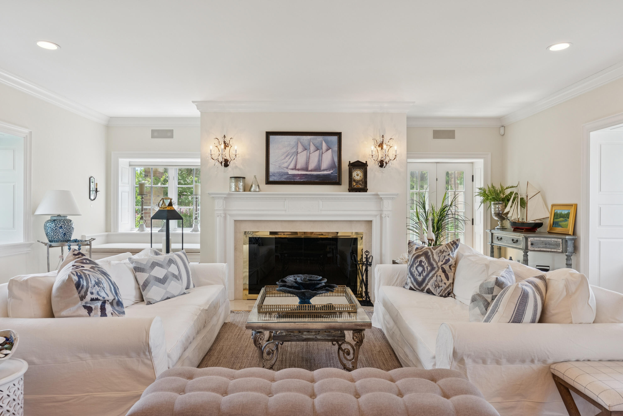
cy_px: 208
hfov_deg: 76.1
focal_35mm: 23
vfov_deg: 55.2
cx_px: 312
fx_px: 398
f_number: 7.1
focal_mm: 23
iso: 320
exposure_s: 1/25
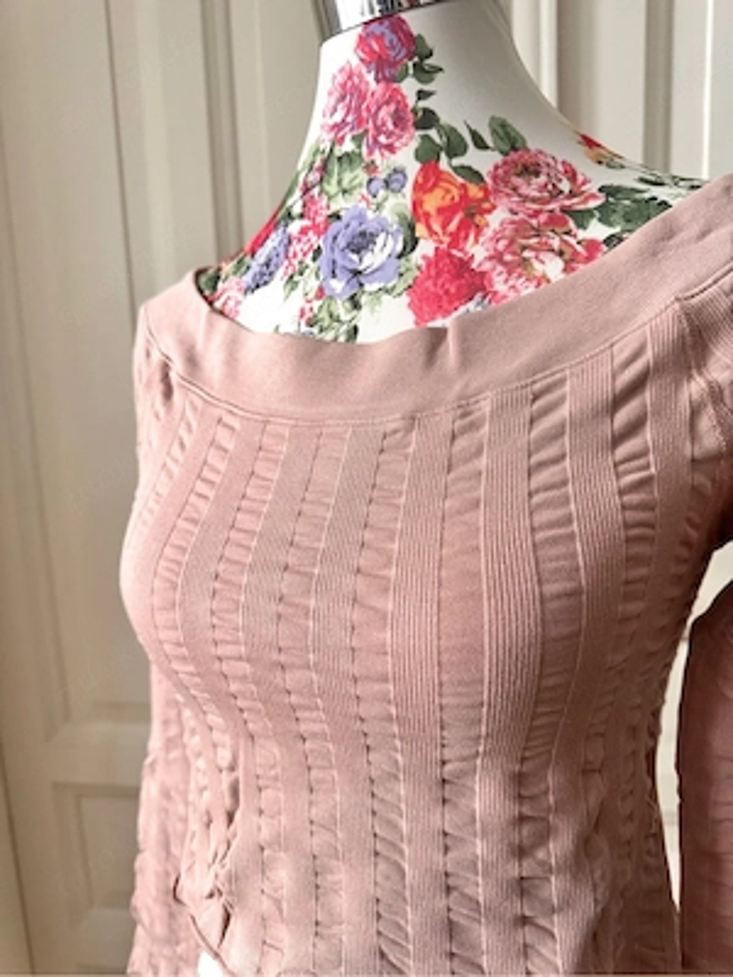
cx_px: 366
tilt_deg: -9.6
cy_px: 488
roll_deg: +1.8
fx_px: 678
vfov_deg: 71.6
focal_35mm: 24
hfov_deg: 56.8
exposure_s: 1/72
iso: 200
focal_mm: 6.76
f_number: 1.78
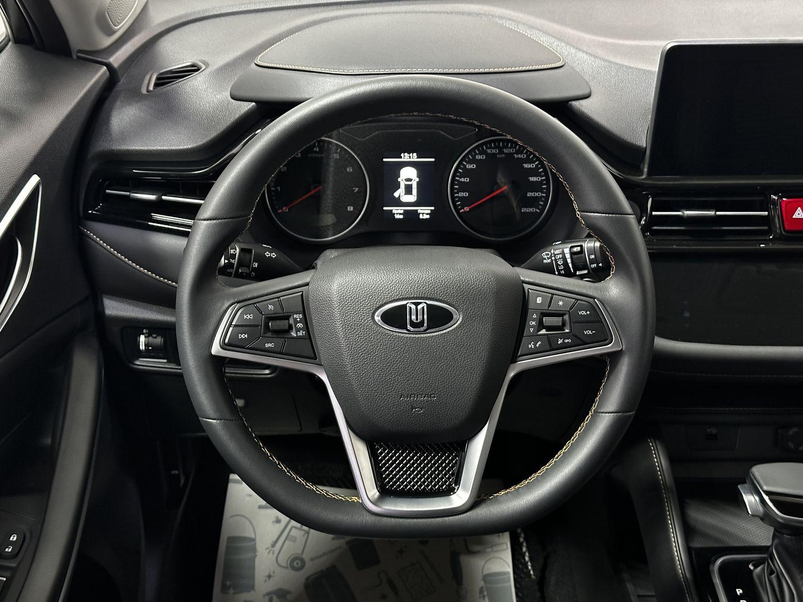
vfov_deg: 30.3
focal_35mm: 48
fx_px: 1113
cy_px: 301
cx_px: 402
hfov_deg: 39.7
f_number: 1.78
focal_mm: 6.86
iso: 500
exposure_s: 1/25
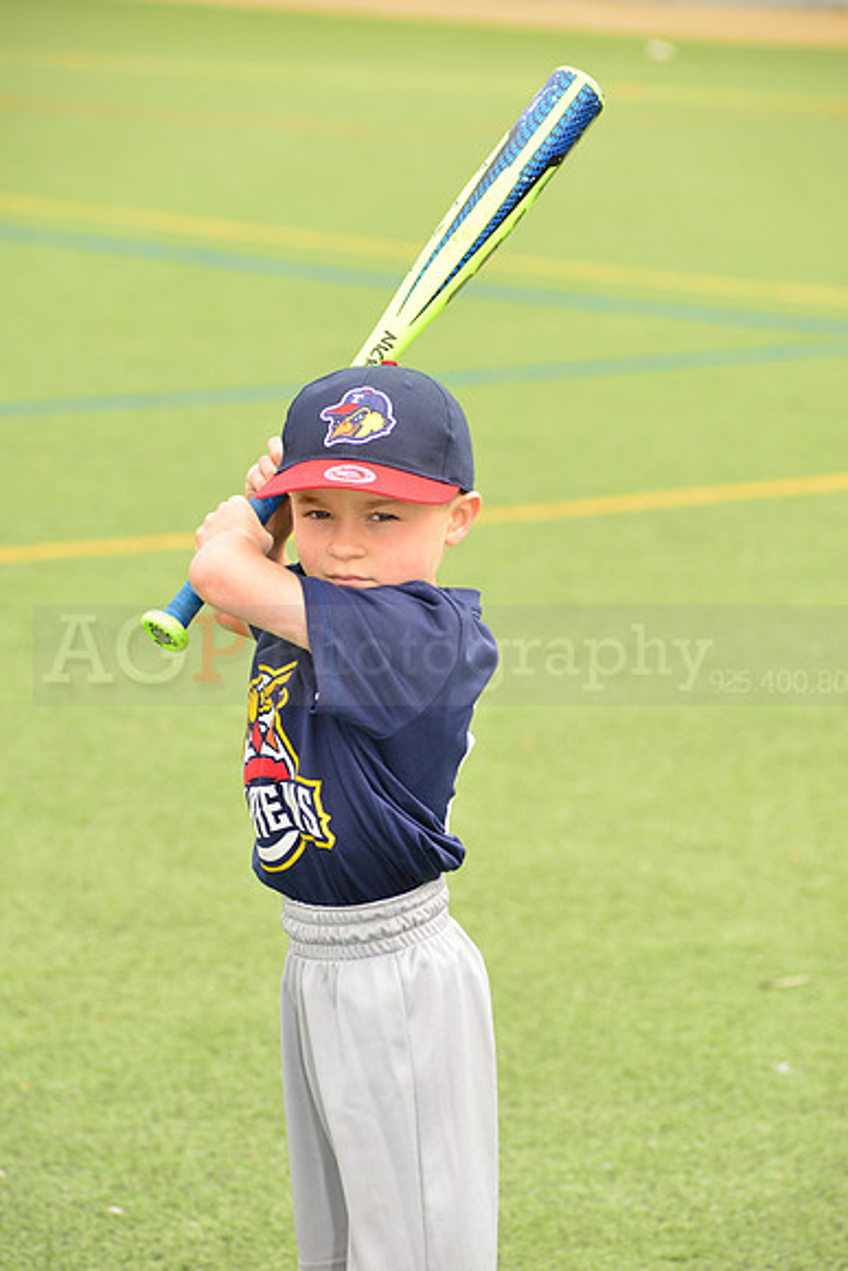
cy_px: 636
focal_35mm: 160
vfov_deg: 12.8
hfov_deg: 8.6
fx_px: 5650
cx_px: 424
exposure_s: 1/200
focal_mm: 160
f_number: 8
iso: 250
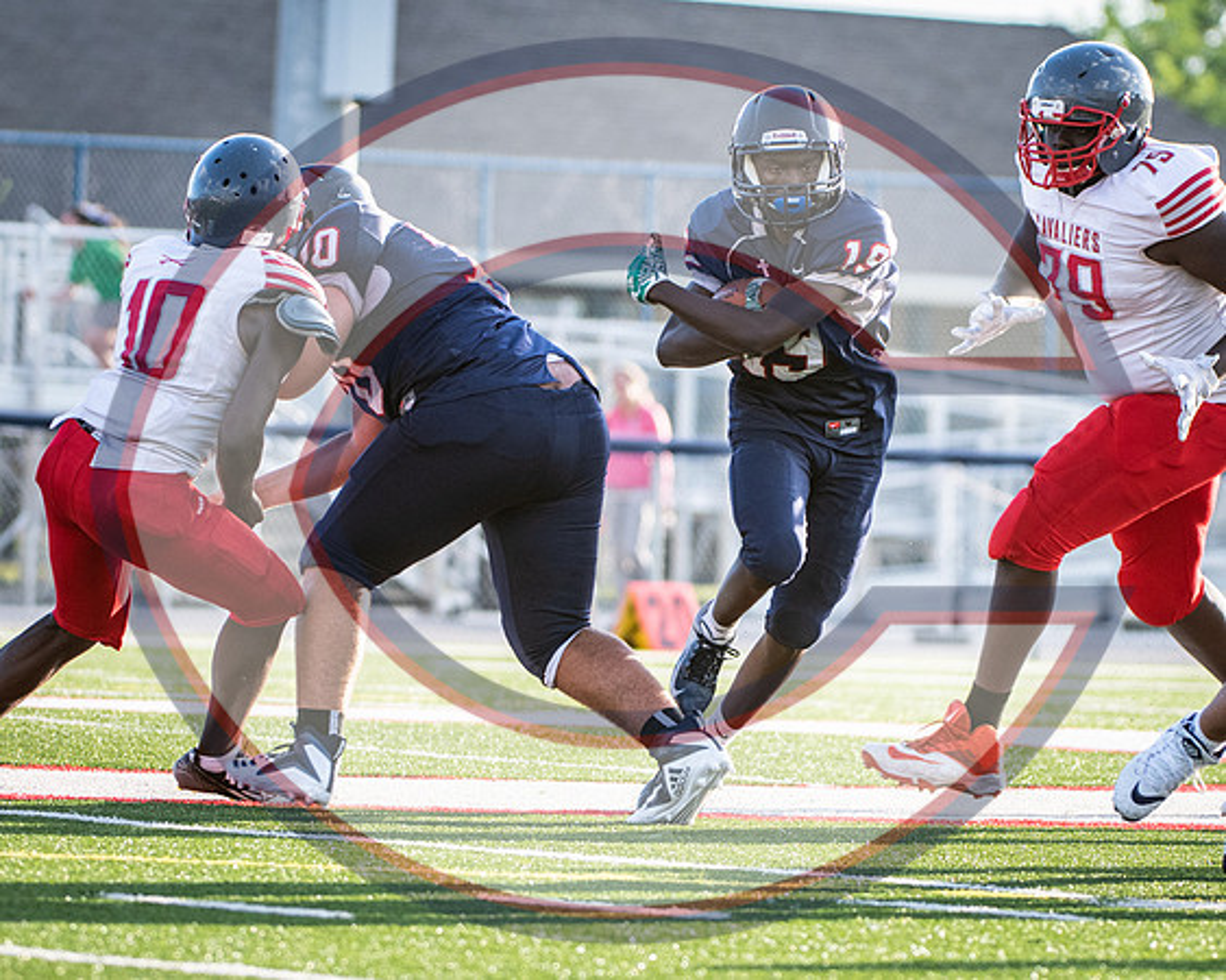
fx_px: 13404
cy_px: 405
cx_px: 796
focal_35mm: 370
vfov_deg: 4.2
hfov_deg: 5.2
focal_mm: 200
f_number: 4
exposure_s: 1/1000
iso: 500
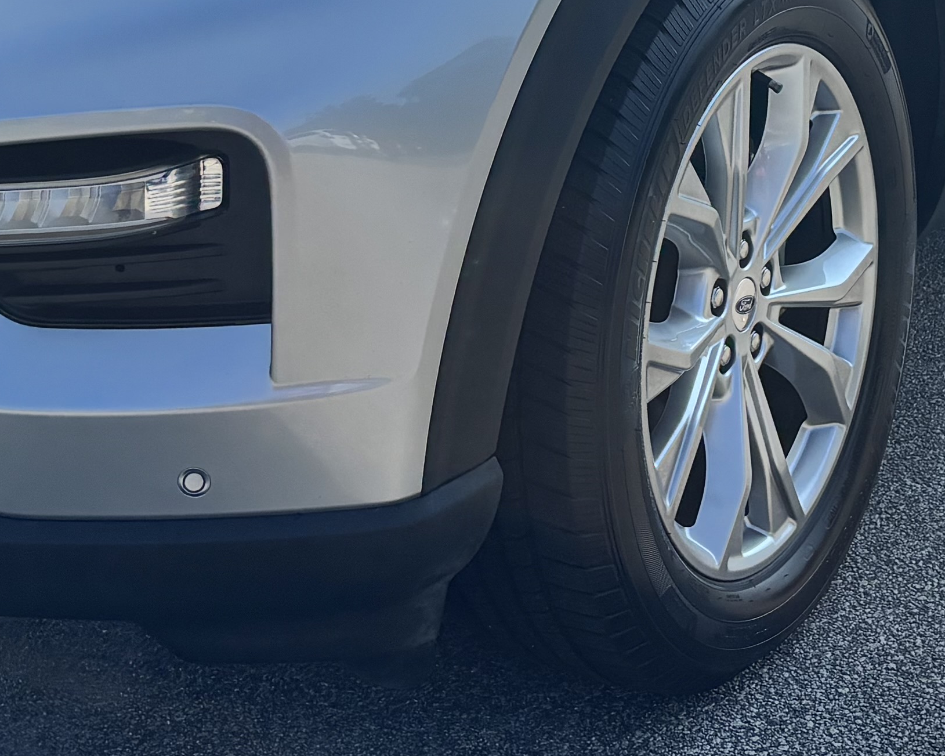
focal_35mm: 89
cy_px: -13
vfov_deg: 16.9
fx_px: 2489
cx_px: 497
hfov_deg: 21.5
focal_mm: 5.96
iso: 50
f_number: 1.6
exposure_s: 1/3650
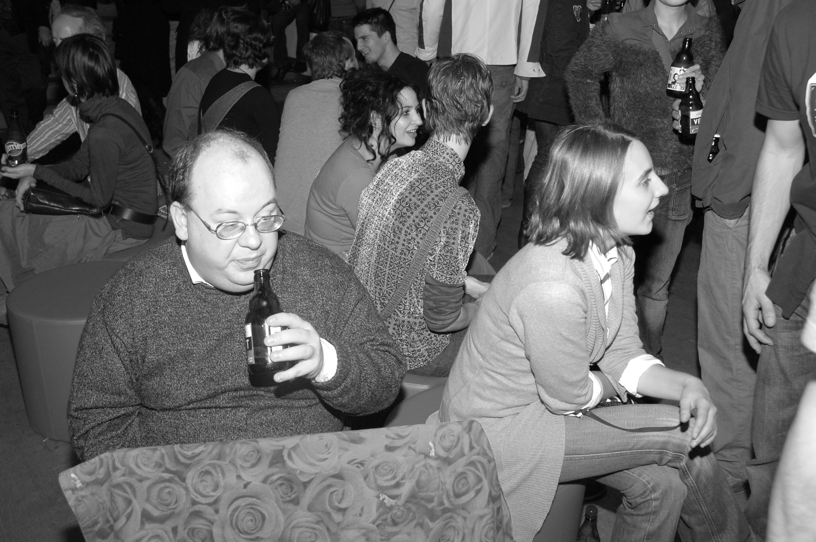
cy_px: 271
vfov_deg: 36.8
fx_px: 815
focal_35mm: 36
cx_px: 408
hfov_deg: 53.2
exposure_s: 1/60
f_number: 5
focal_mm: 24
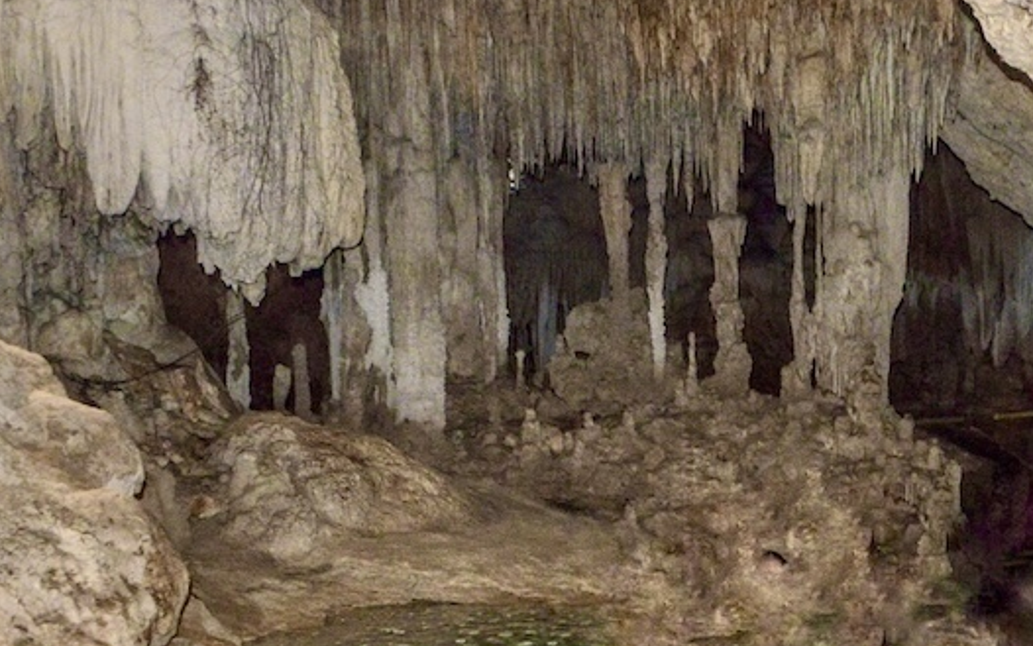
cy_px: 673
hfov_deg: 26.6
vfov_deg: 17.3
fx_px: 2060
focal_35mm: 73
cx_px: 1037
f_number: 3.8
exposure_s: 1/160
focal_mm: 21
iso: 1600
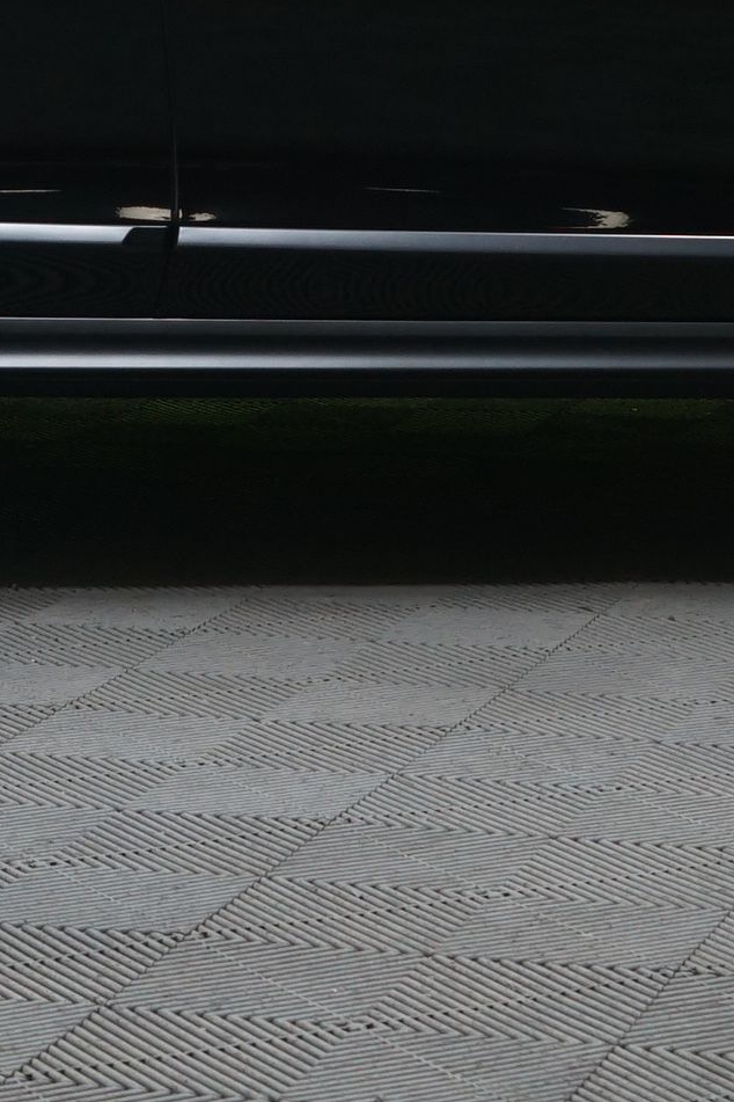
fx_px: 4557
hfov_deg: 9.2
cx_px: 307
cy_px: -171
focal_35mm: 149
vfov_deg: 13.4
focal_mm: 36
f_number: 5.6
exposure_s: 1/25
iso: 800
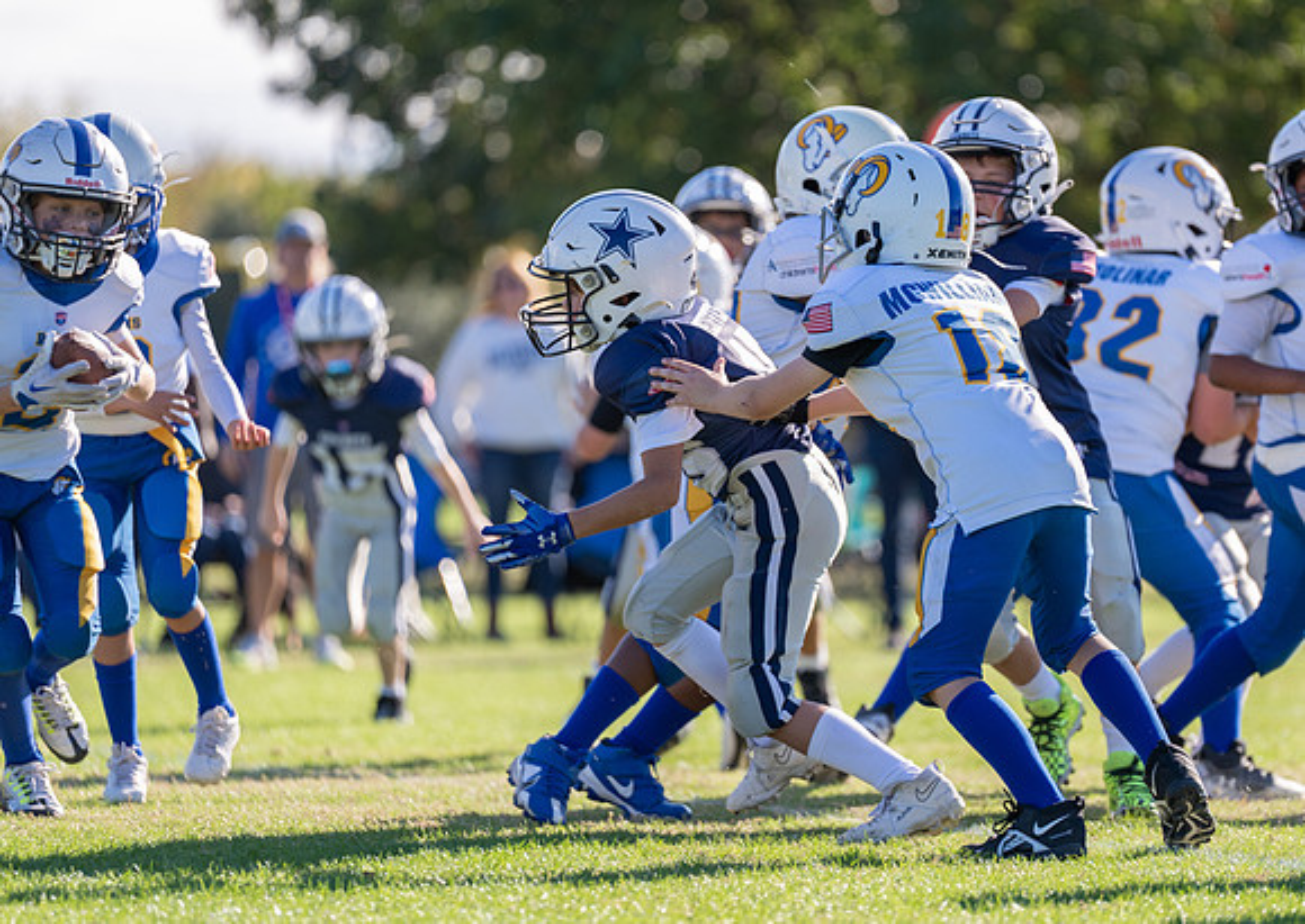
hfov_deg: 8.2
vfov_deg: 5.8
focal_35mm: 247
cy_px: 406
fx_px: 9117
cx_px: 782
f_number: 2.8
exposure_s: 1/1250
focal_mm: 200
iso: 100
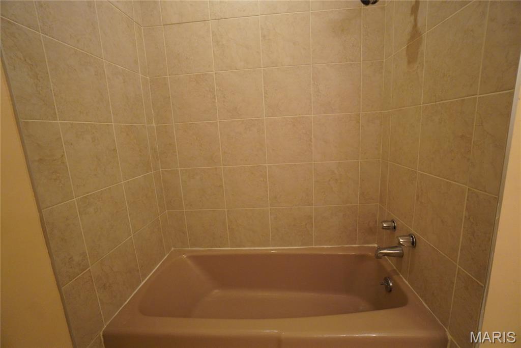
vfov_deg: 77.3
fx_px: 217
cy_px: 174
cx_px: 260
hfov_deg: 100.4
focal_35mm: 15
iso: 2500
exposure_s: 1/160
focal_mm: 10
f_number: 4
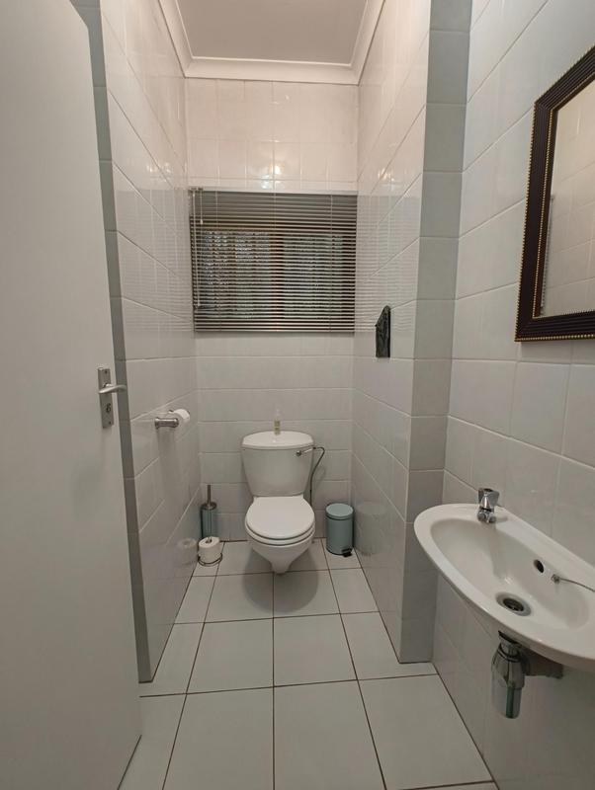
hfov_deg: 85.8
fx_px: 320
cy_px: 395
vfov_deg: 102.0
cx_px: 298
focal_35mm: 14
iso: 1682
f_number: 2.2
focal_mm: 2.15
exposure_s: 1/50
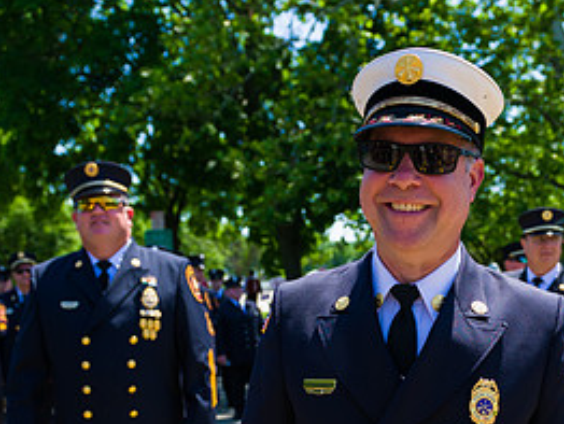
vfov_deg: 27.7
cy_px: 369
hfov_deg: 36.9
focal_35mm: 51
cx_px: 390
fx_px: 832
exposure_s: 1/1250
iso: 200
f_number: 5
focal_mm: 24
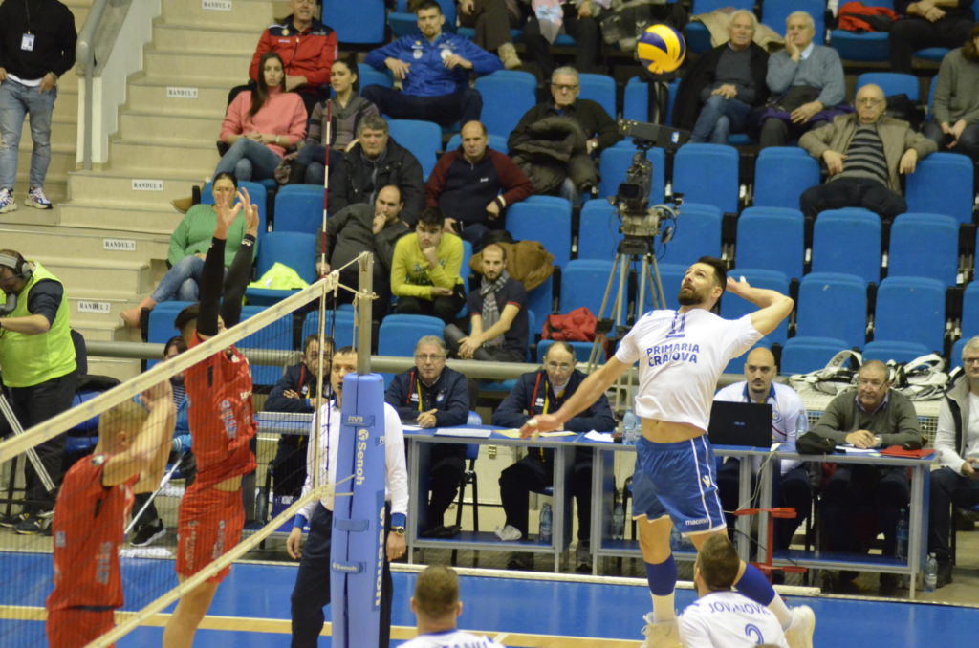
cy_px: 324
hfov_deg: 8.3
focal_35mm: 248
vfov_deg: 5.5
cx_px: 490
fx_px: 6716
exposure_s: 1/500
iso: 5000
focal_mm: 165
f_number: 4.5
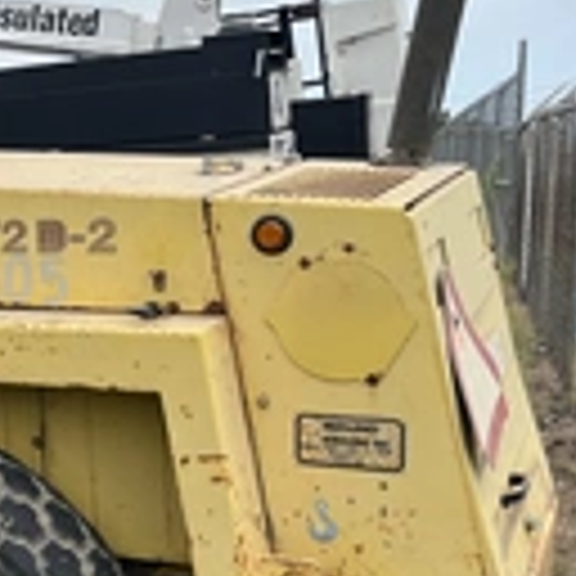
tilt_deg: -5.6
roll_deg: -2.7
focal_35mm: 72
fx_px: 1355
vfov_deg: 24.0
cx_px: -166
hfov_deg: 21.7
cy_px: 315
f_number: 1.6
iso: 50
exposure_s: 1/1672
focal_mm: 5.1
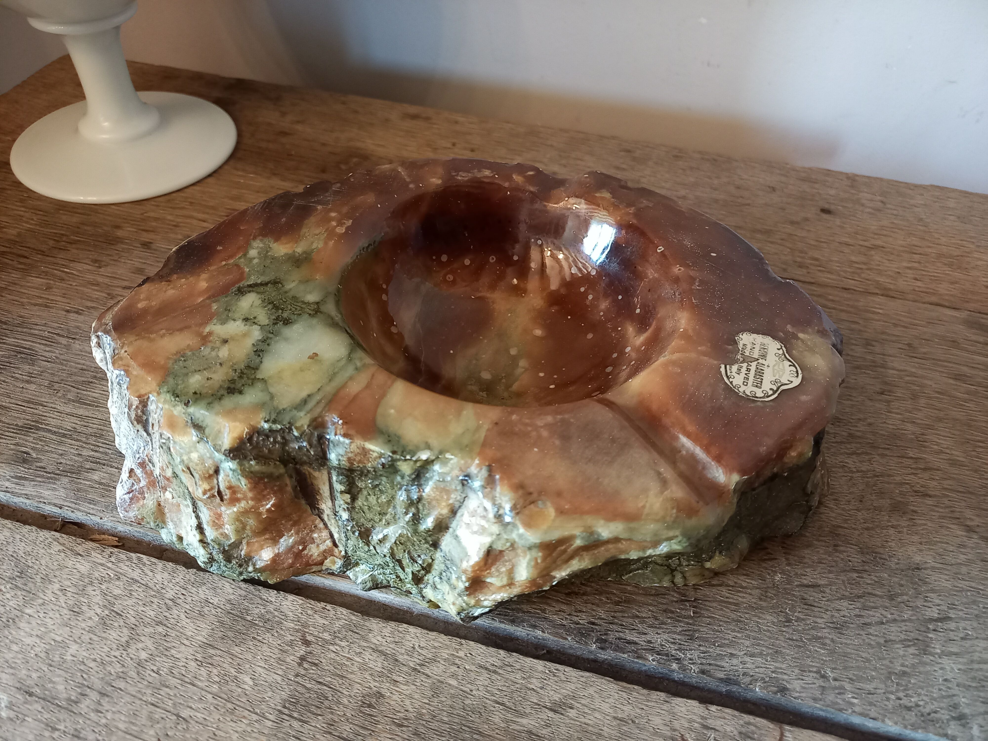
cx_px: 494
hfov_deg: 69.4
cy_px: 370
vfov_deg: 54.9
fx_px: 714
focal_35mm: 25
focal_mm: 4.65
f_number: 1.8
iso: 640
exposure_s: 1/25
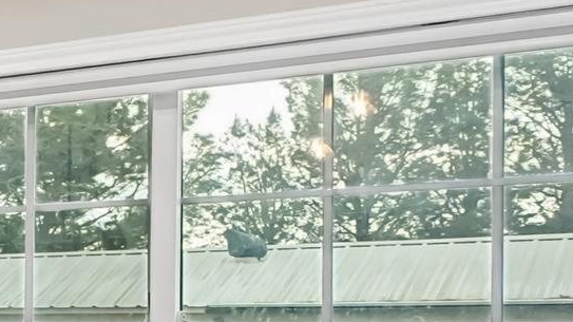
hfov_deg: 12.5
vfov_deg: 13.8
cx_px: -1034
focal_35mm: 83
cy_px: 460
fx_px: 1261
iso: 500
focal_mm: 14
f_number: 8
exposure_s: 1/15
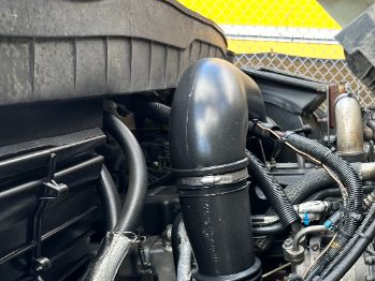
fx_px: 477
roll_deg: -1.9
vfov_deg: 32.2
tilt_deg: -13.5
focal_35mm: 44
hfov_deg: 39.6
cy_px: 213
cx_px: 343
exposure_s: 1/121
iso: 80
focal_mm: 6.86
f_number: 1.78
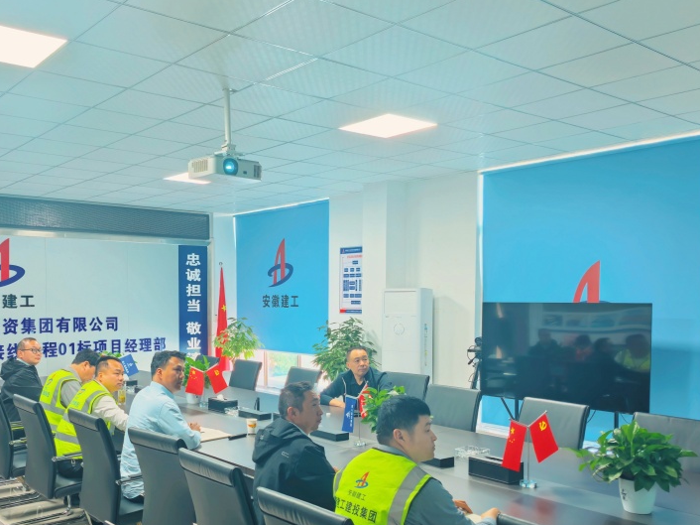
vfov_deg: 41.5
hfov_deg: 53.5
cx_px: 271
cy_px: 321
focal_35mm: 34
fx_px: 687
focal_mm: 5.75
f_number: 1.4
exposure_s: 1/50
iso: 200
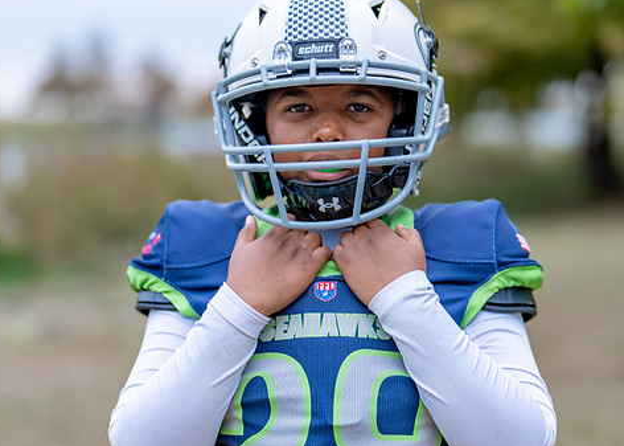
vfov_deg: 15.9
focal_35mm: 90
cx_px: 371
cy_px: 216
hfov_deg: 22.1
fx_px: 1595
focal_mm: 50
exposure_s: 1/320
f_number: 1.2
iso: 200
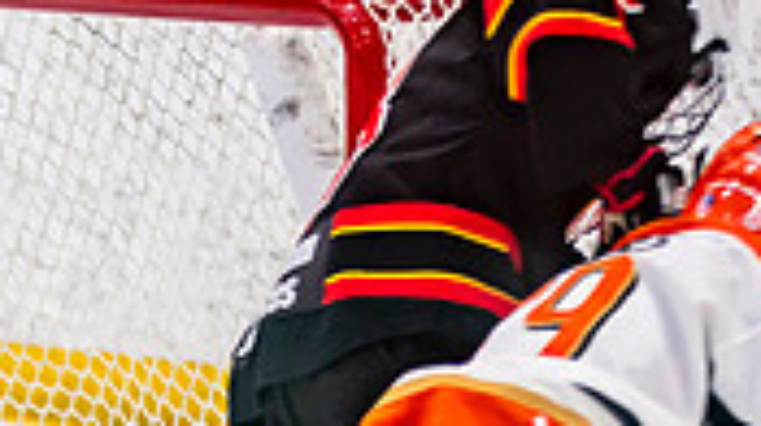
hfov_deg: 3.4
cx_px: -558
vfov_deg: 1.9
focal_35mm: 629
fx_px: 12679
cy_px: 724
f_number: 2.8
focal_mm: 123
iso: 800
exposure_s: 1/640
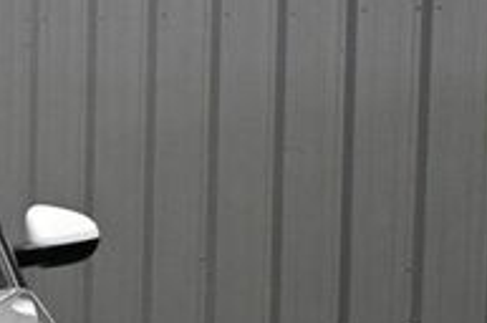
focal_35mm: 151
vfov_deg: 8.9
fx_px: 2046
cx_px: -285
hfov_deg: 12.7
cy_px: 408
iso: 3600
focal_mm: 30.5
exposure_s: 1/60
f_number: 4.8
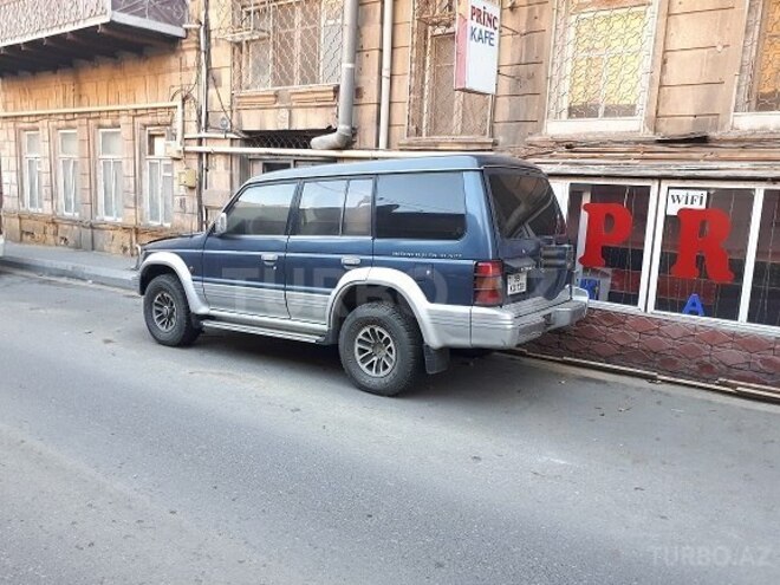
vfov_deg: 51.4
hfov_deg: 65.3
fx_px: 608
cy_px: 292
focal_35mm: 27
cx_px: 390
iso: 64
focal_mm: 3.6
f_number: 1.9
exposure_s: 1/33
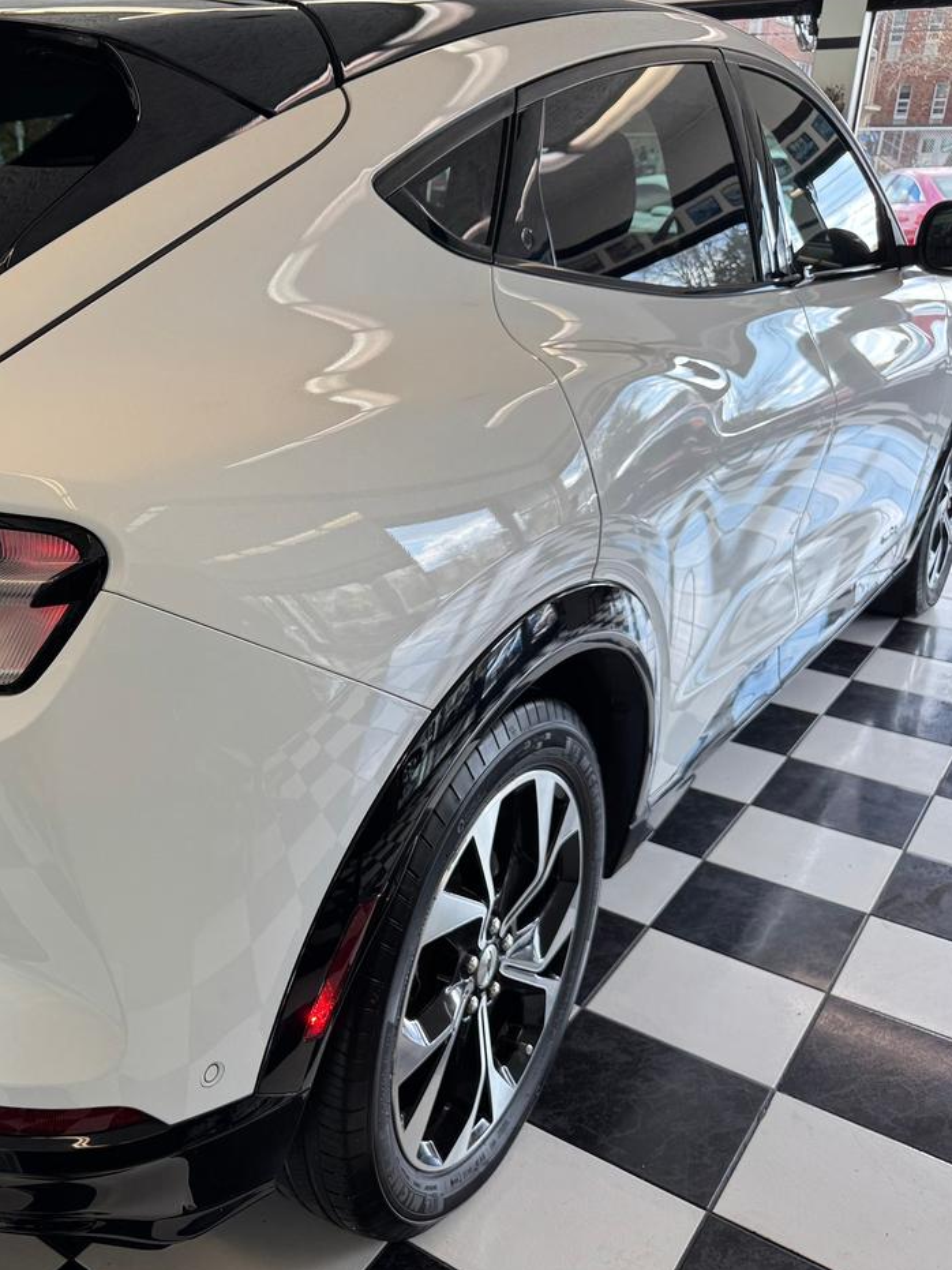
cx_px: 173
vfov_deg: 55.4
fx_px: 1210
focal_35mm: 33
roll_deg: -0.2
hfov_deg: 40.9
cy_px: 622
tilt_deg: -19.9
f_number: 1.78
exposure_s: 1/220
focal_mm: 6.76
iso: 64
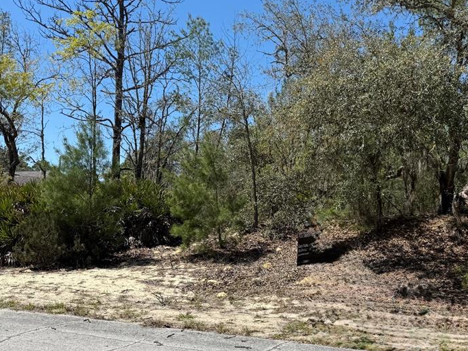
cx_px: 304
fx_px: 487
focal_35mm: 36
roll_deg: -2.4
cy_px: 169
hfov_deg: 50.6
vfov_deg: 39.6
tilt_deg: +5.5
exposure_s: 1/3953
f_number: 1.78
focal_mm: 6.76
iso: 80
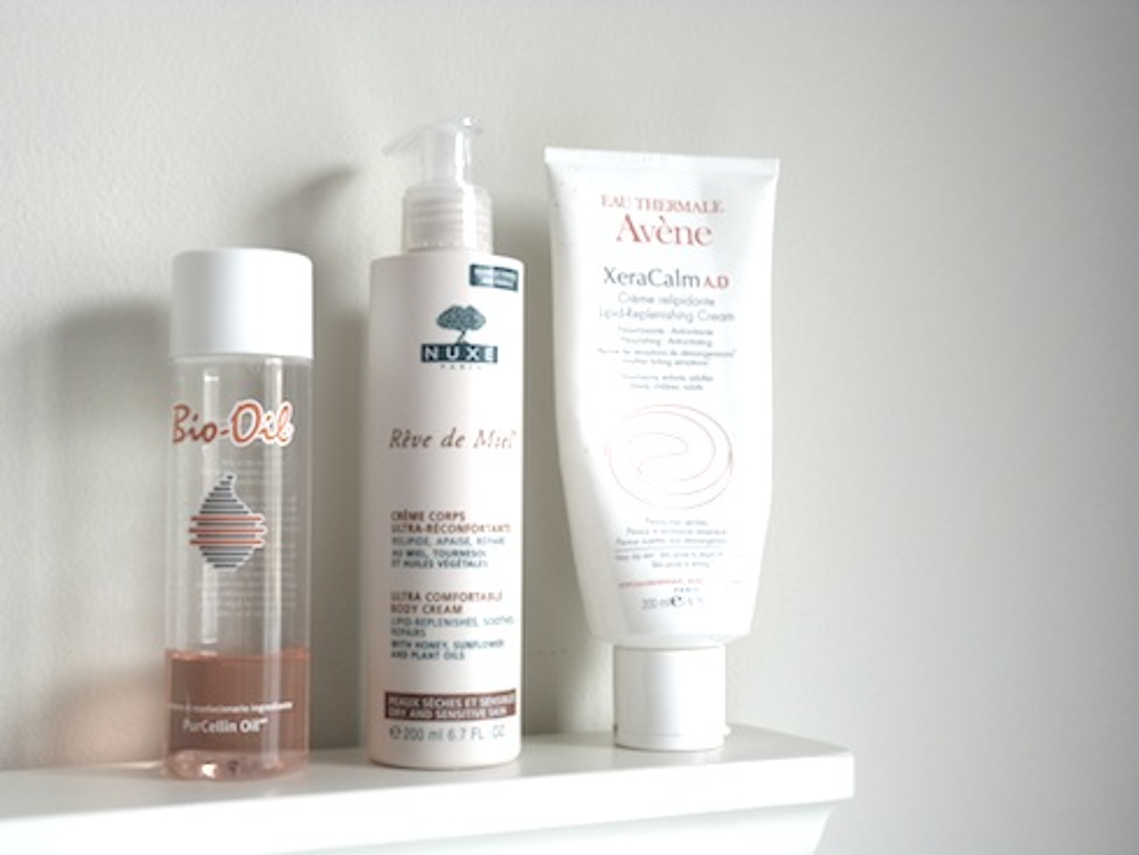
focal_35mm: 50
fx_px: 1646
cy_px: 428
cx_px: 570
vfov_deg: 29.1
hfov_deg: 38.2
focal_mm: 9
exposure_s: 1/30
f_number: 3.2
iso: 80
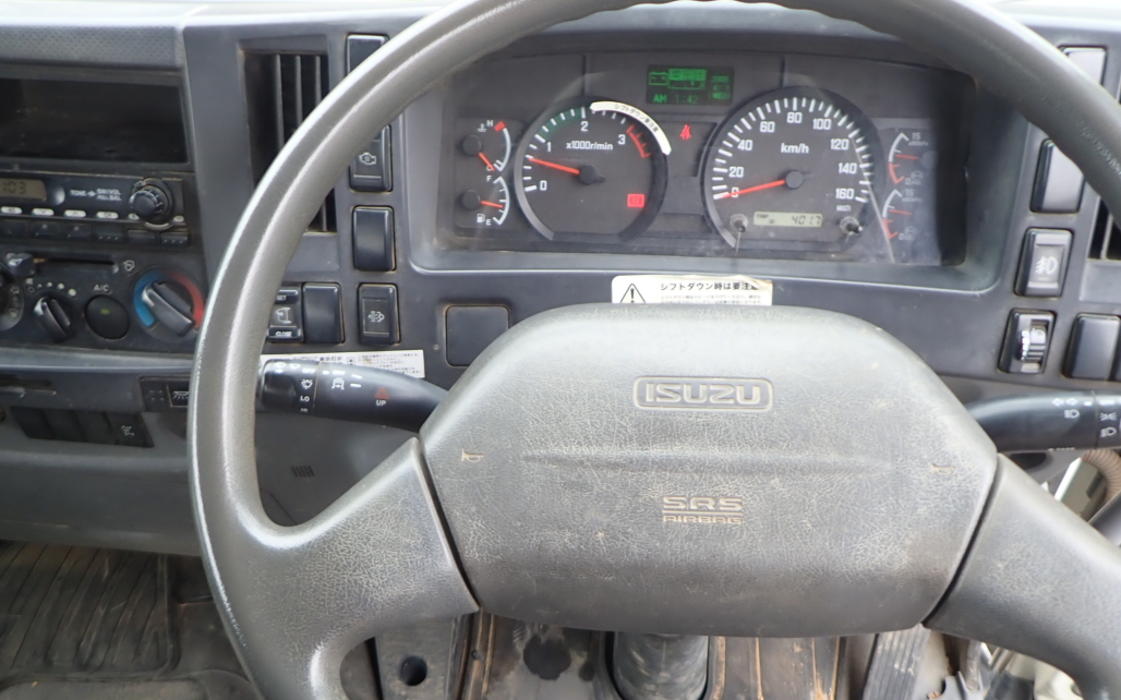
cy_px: 410
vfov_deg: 38.2
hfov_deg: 58.2
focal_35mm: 33
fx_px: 1008
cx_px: 551
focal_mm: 4.5
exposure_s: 1/100
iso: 100
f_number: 2
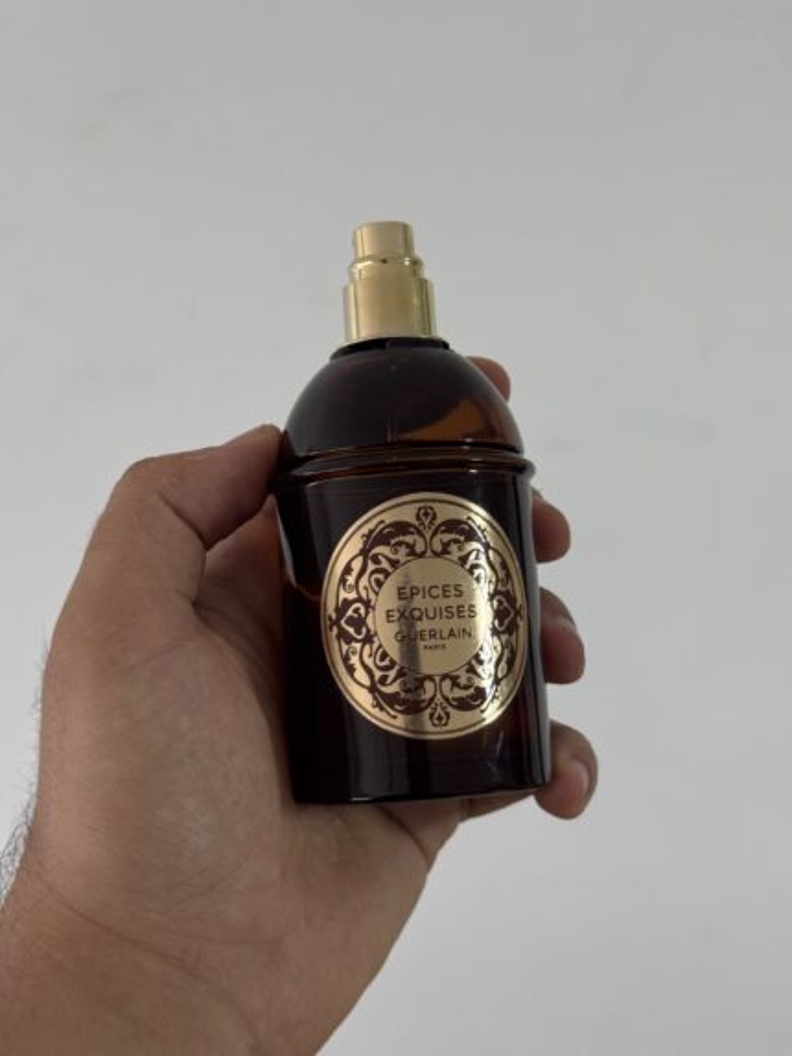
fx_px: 1464
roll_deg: +1.8
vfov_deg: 39.6
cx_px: 396
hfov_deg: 30.3
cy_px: 528
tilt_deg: -29.1
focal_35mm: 48
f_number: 1.78
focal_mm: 6.76
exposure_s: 1/50
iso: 100
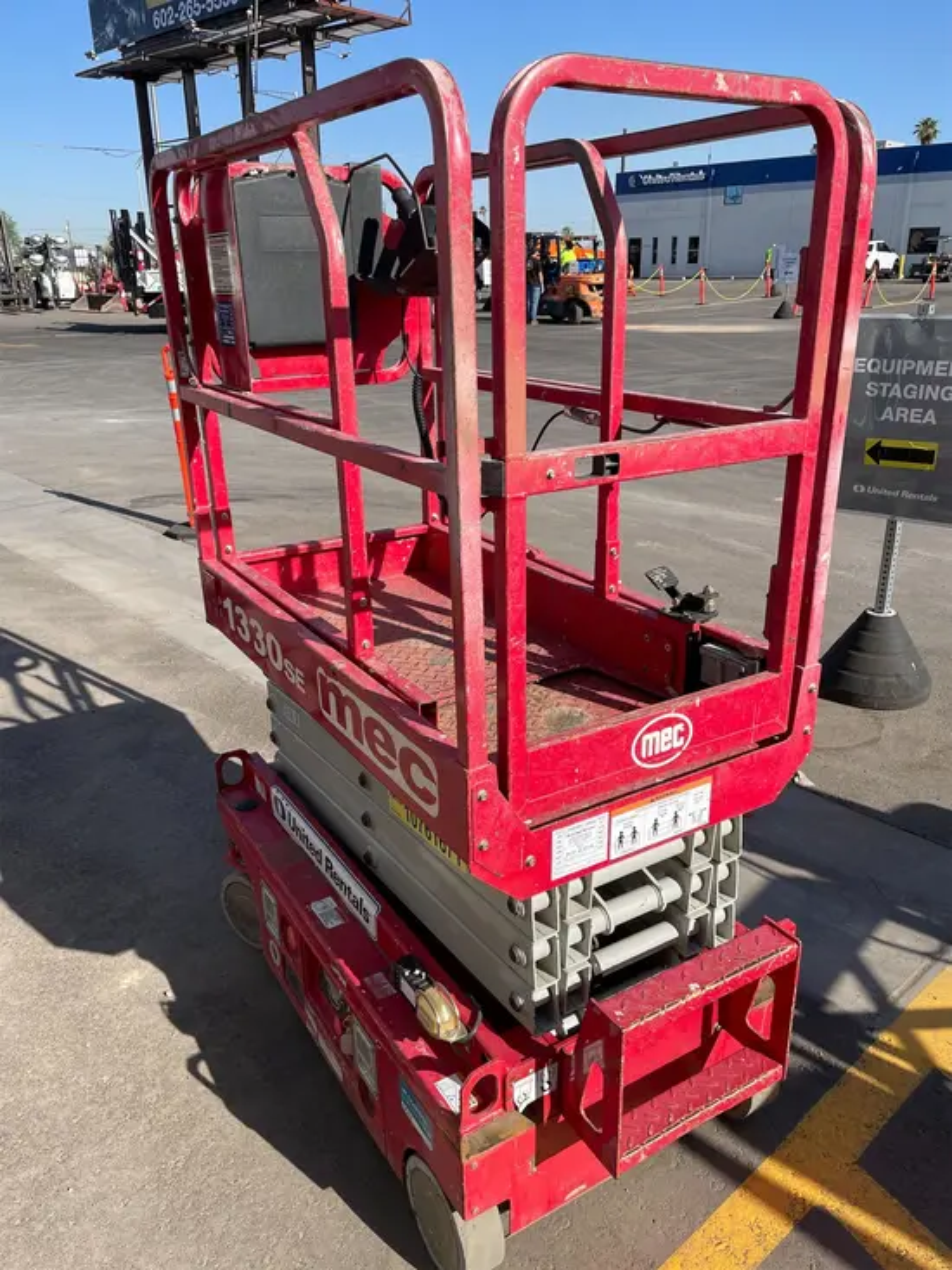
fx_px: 953
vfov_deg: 67.3
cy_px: 635
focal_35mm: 26
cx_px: 476
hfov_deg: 53.1
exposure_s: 1/2398
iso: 32
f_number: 1.6
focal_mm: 4.2
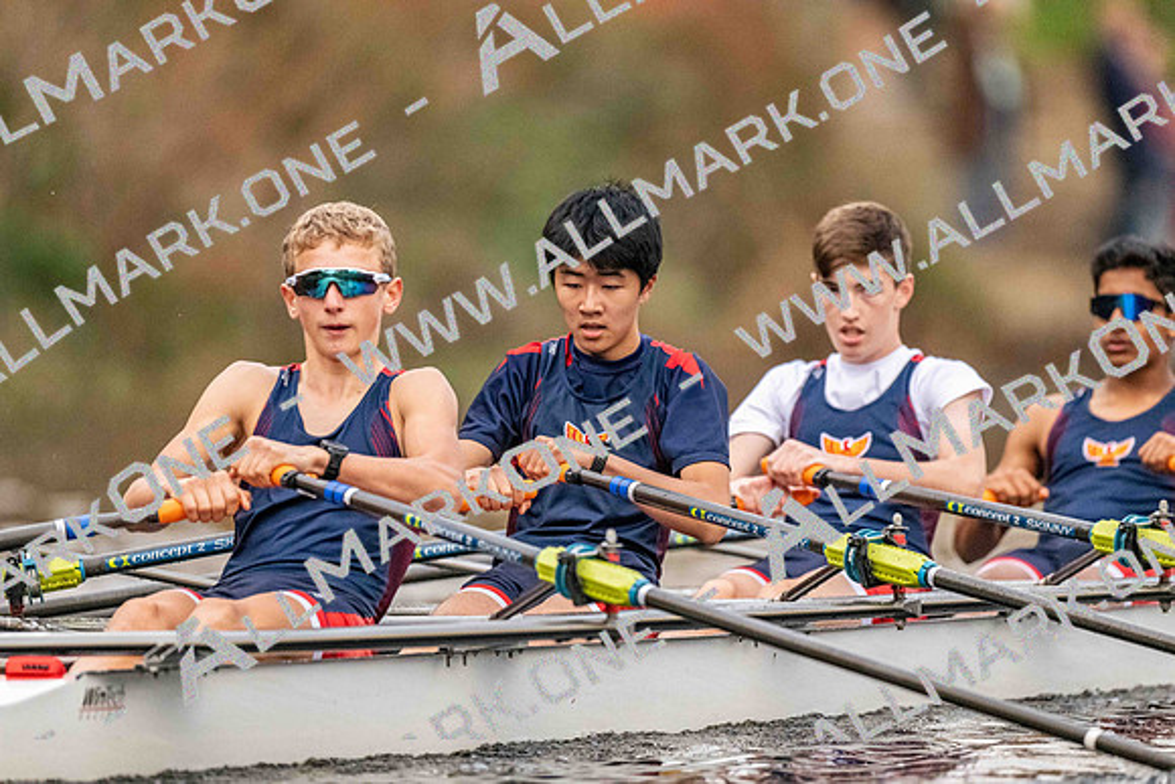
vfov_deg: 2.3
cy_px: 392
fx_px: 19587
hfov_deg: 3.4
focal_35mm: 600
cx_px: 588
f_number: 4
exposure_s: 1/2500
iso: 8000
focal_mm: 600
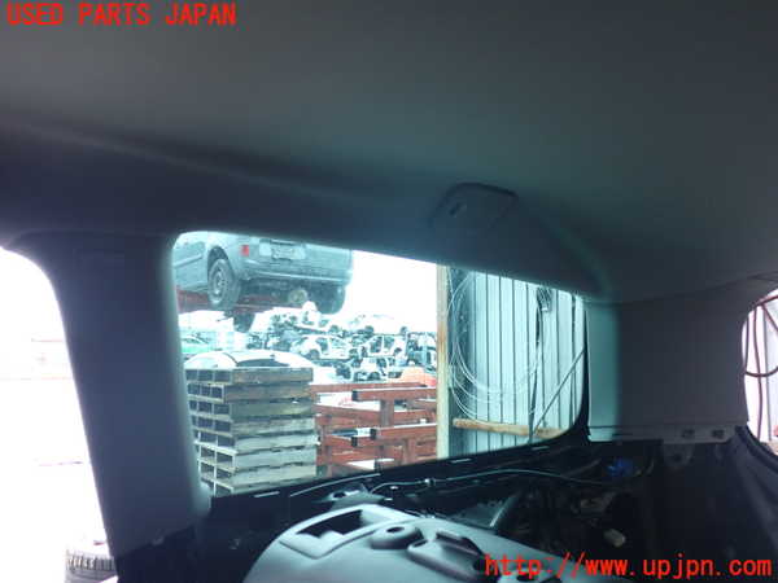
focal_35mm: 30
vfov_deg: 46.8
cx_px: 389
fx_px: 674
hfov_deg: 60.0
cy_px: 292
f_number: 2.3
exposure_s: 1/60
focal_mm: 5.4
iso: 200
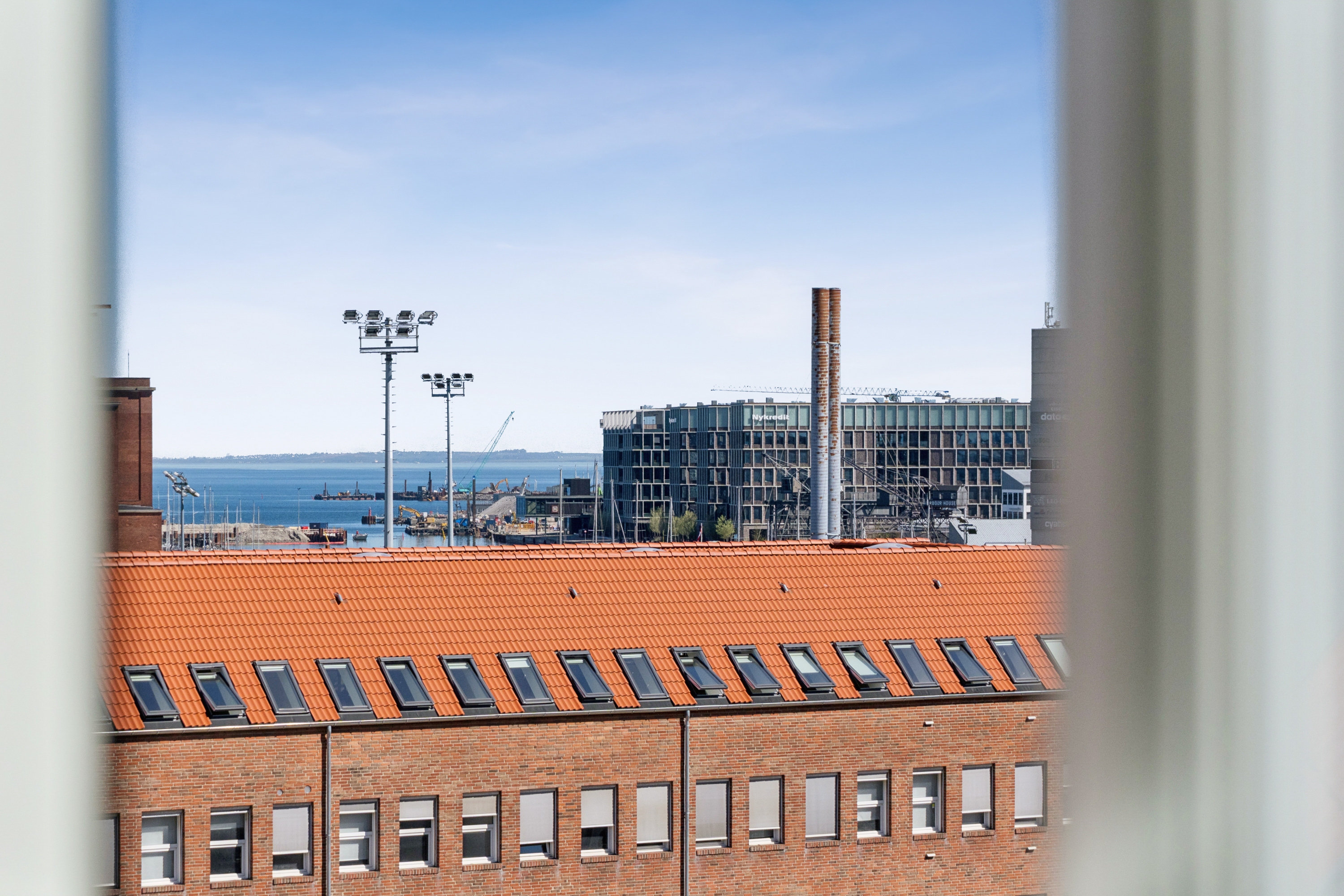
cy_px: 448
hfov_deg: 19.5
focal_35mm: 105
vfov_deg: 13.0
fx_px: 3920
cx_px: 672
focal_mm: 70
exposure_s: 1/3200
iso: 400
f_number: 7.1
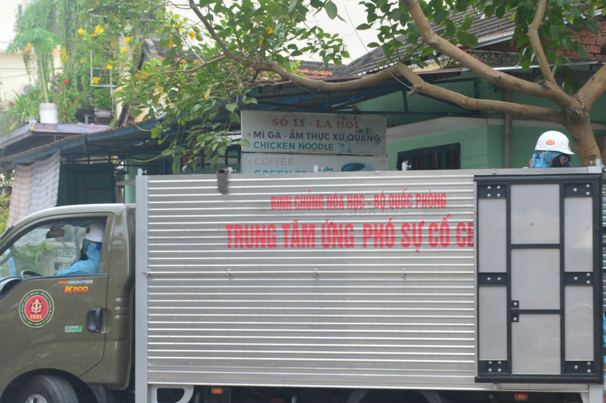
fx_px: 1379
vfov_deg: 16.6
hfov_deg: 24.6
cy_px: 247
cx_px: 427
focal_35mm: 82
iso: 400
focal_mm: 30
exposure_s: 1/200
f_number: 10
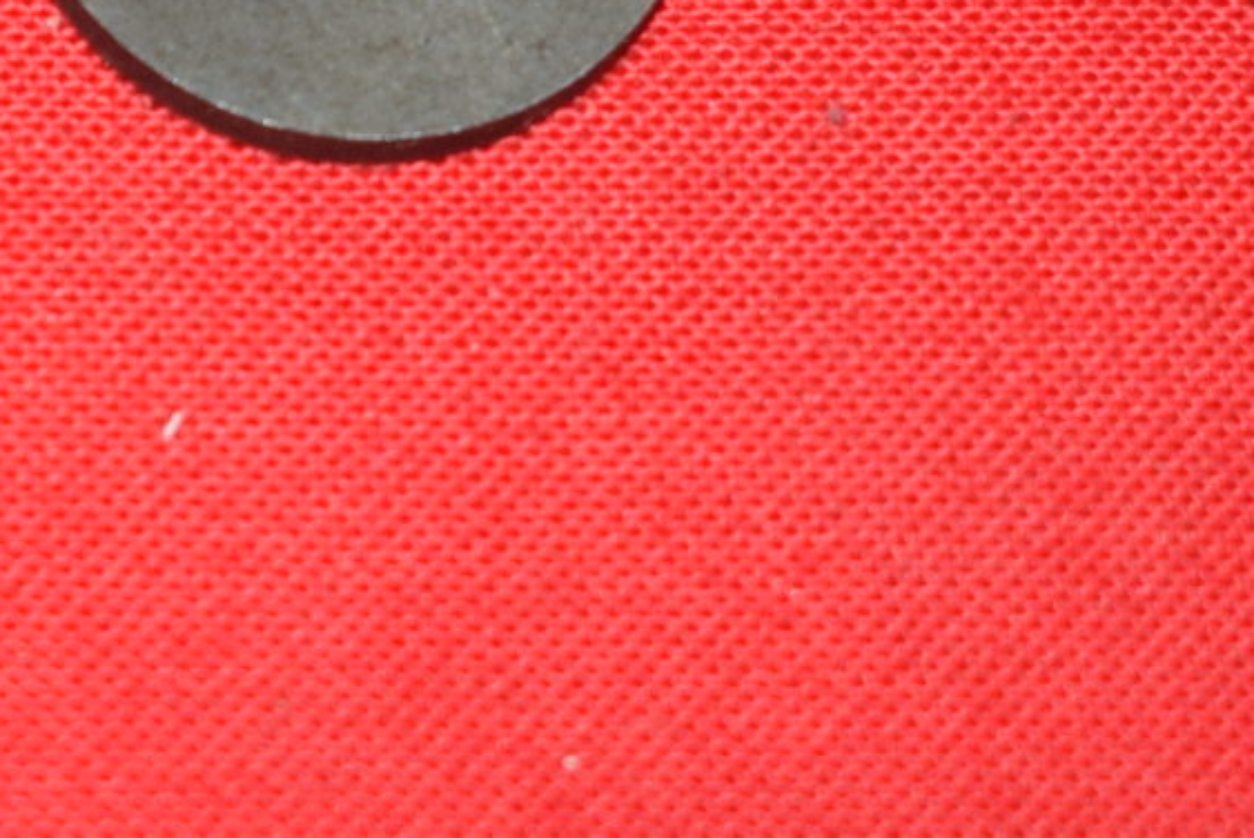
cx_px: -434
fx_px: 9444
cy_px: -564
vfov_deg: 5.0
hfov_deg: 7.5
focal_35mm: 271
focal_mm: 34
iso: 400
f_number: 5
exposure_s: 1/200
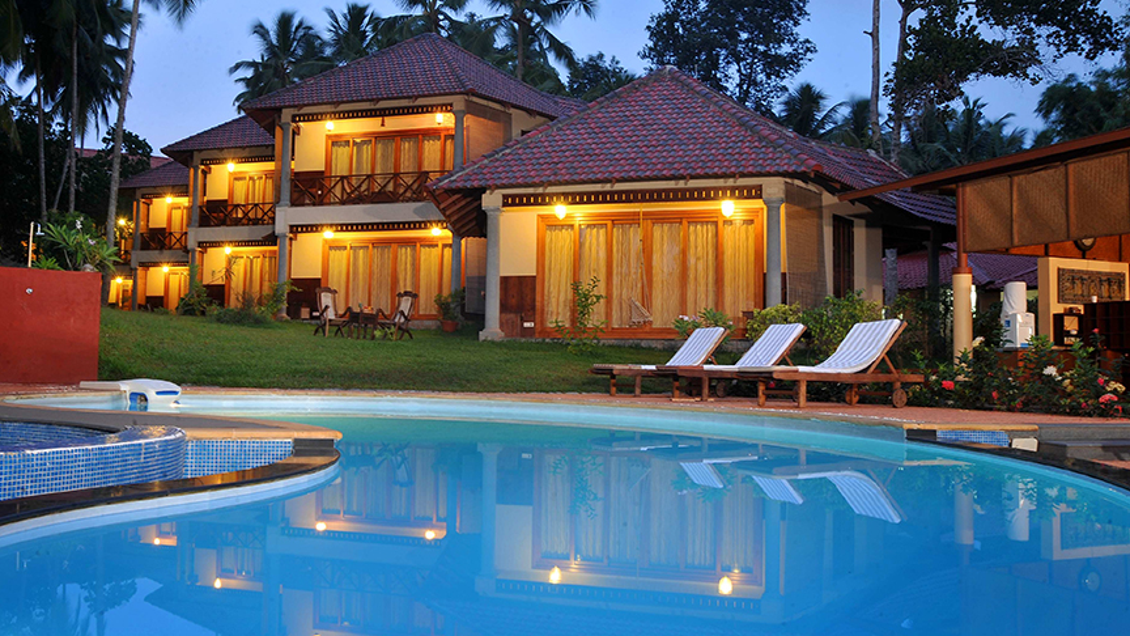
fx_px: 1079
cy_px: 294
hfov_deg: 55.2
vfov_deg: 32.8
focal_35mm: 36
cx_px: 509
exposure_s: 6
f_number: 16
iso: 250
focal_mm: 30
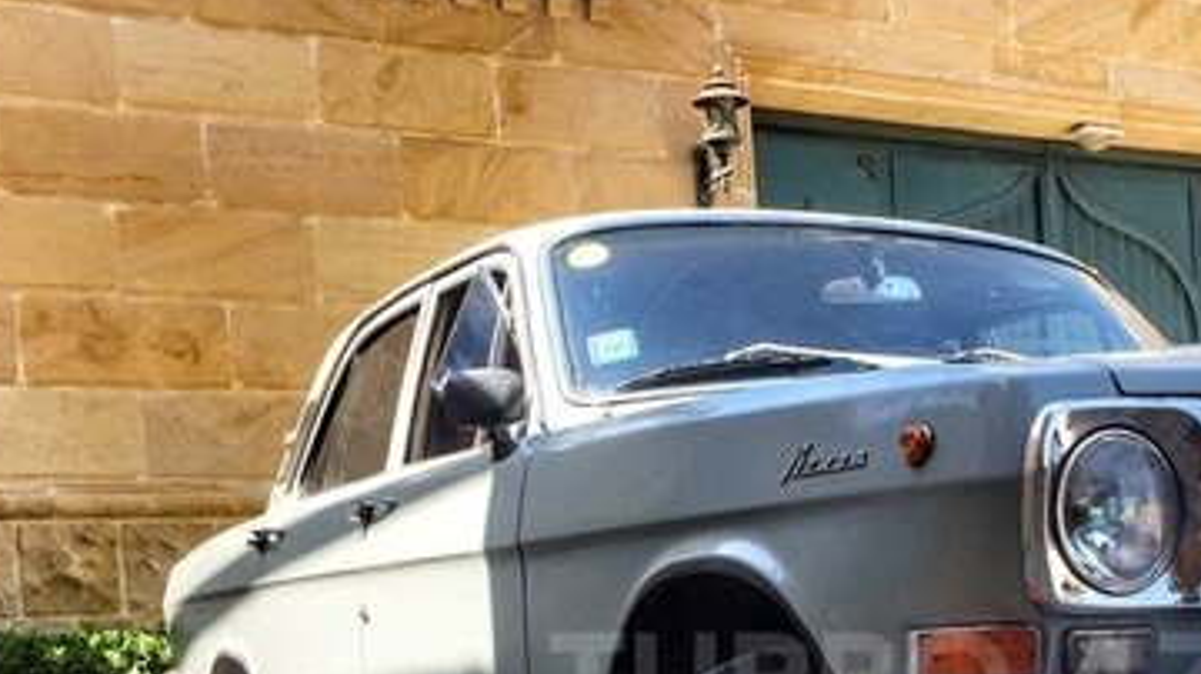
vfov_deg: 20.0
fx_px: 1846
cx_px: 891
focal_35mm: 58
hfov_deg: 35.3
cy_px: 682
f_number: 2.2
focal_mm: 4.15
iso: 32
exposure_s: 1/641
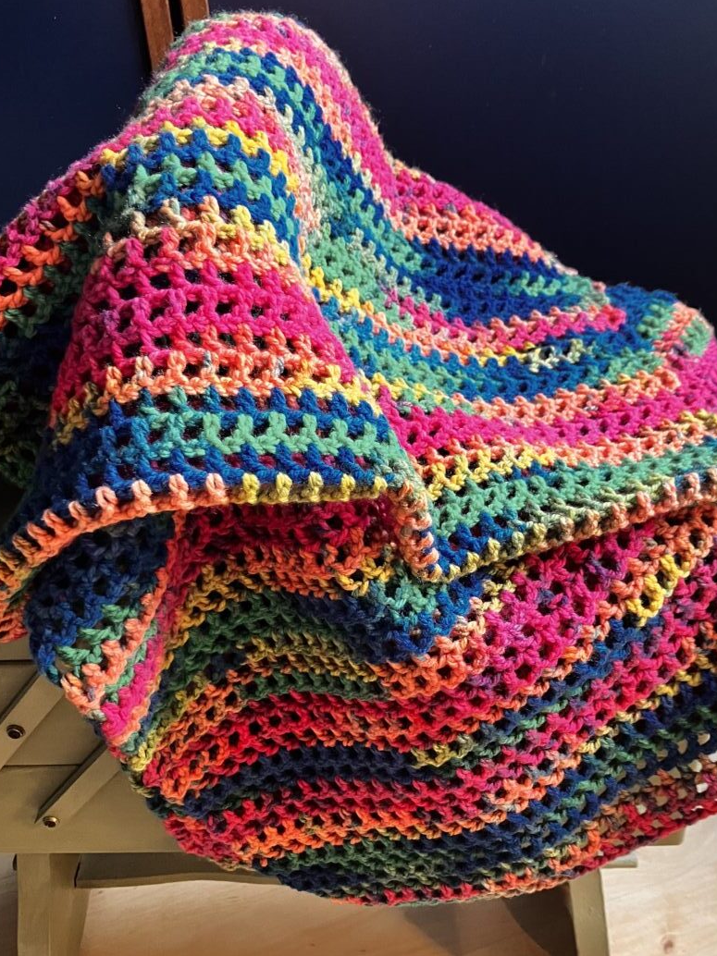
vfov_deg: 47.7
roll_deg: +2.8
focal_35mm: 39
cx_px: 399
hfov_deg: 36.8
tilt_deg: -37.5
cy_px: 543
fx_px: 1078
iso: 200
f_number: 1.8
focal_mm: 3.99
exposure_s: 1/50
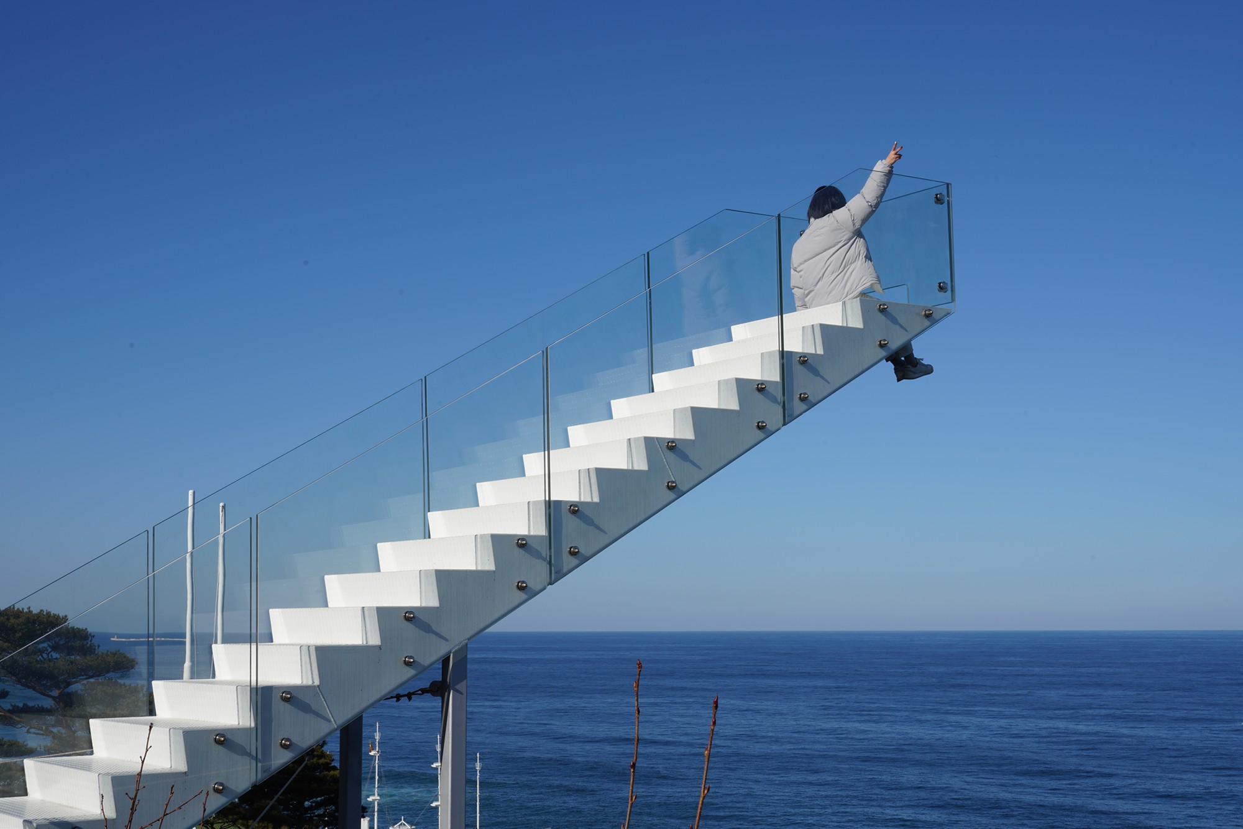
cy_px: 414
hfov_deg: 38.2
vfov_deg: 26.0
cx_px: 622
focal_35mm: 52
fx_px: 1796
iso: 100
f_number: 20
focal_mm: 52
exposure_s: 1/100
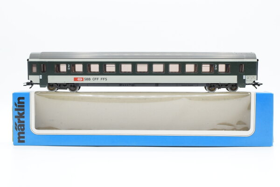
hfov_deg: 37.8
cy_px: 94
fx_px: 409
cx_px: 140
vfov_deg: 25.8
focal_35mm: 52
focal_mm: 35
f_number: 8
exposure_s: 1/125
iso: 400
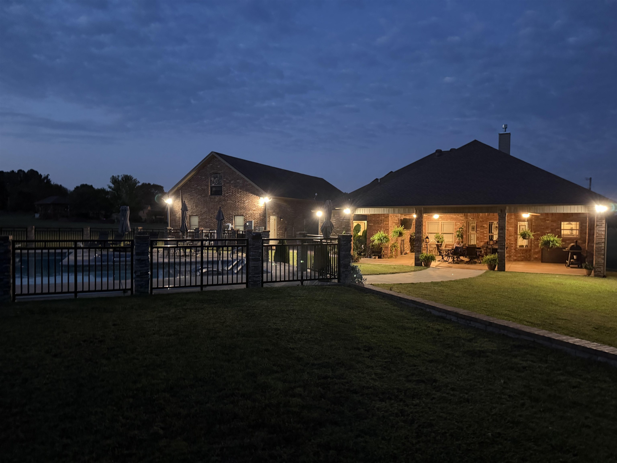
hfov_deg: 71.6
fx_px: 428
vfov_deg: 56.8
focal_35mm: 24
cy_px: 232
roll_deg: +0.0
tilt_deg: -2.3
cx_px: 308
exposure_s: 1/30
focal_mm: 6.76
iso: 1600
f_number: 1.78
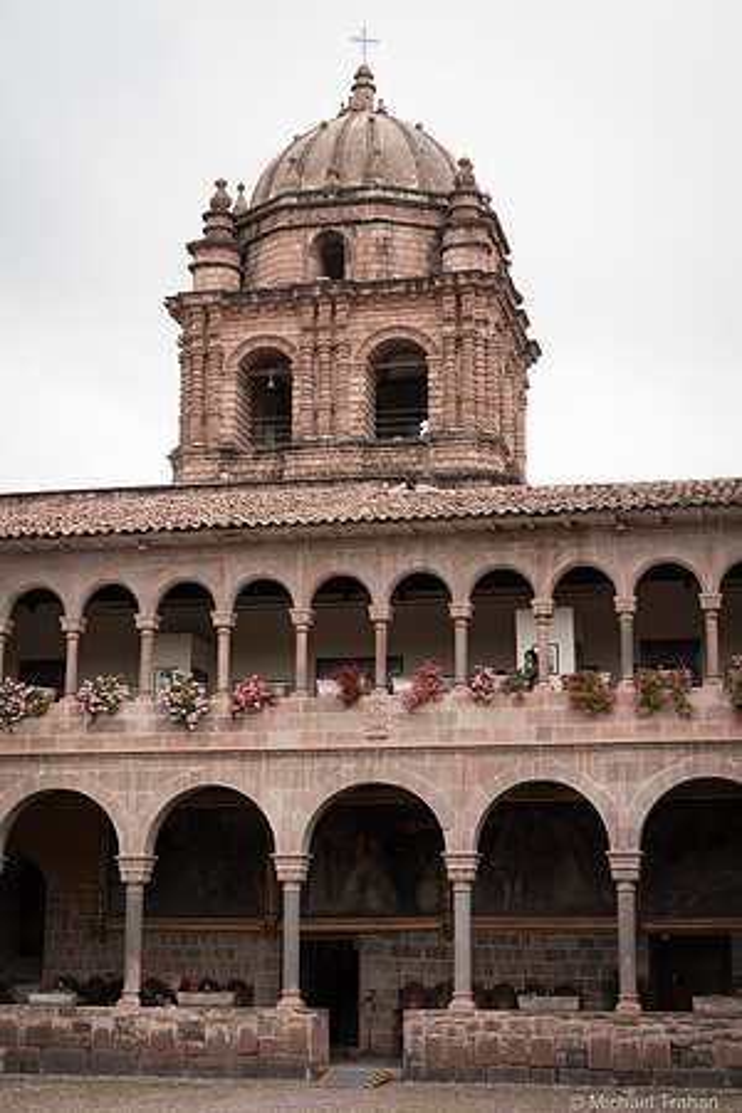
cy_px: 556
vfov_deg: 35.1
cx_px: 371
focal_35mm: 57
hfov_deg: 23.8
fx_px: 1762
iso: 640
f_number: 8
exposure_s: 1/125
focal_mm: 57
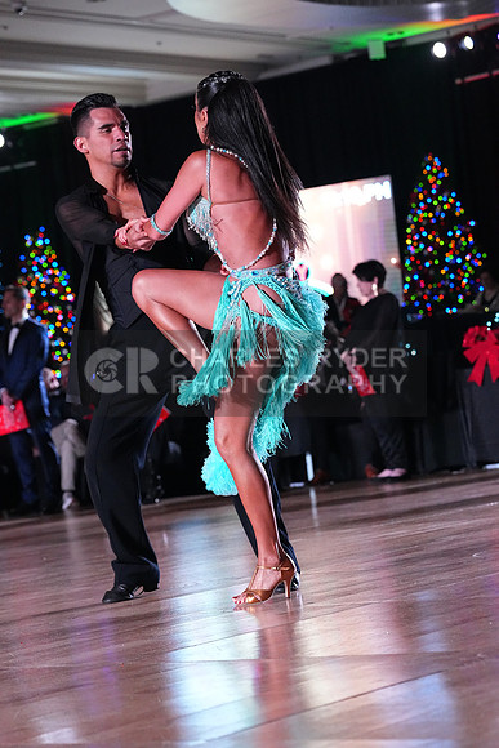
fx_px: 2202
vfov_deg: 19.3
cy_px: 374
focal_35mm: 106
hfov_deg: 12.9
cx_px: 250
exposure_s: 1/400
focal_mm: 106
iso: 10000
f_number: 5.6
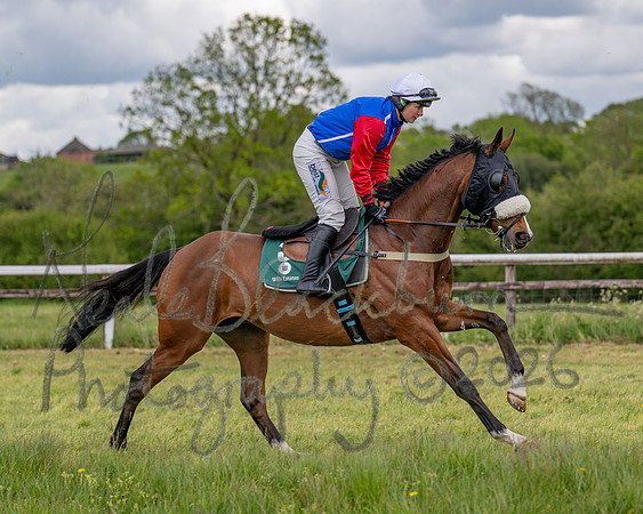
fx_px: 2401
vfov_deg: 12.2
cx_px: 303
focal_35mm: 126
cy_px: 303
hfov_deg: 15.3
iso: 200
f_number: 2.8
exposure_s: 1/2000
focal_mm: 95
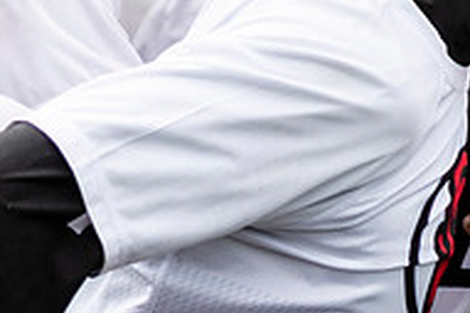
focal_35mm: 767
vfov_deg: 1.8
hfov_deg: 2.7
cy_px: -260
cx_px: 708
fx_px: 10005
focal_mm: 98
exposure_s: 1/1250
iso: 100
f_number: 2.8
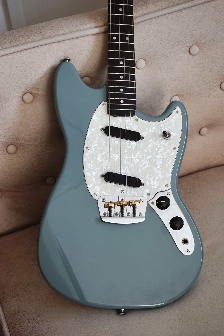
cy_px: 168
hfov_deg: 21.9
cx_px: 112
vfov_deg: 32.4
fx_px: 579
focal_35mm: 62
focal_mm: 62
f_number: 6.3
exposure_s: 1/30
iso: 800
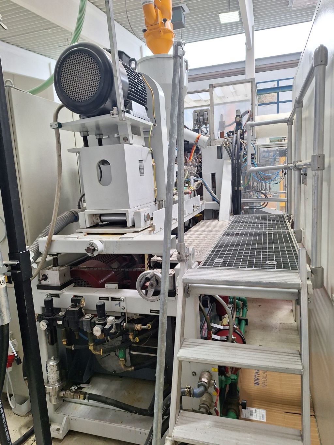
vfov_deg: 73.9
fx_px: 296
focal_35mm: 23
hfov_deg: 58.9
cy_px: 222
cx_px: 167
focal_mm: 5.54
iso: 64
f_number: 1.8
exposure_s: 1/50
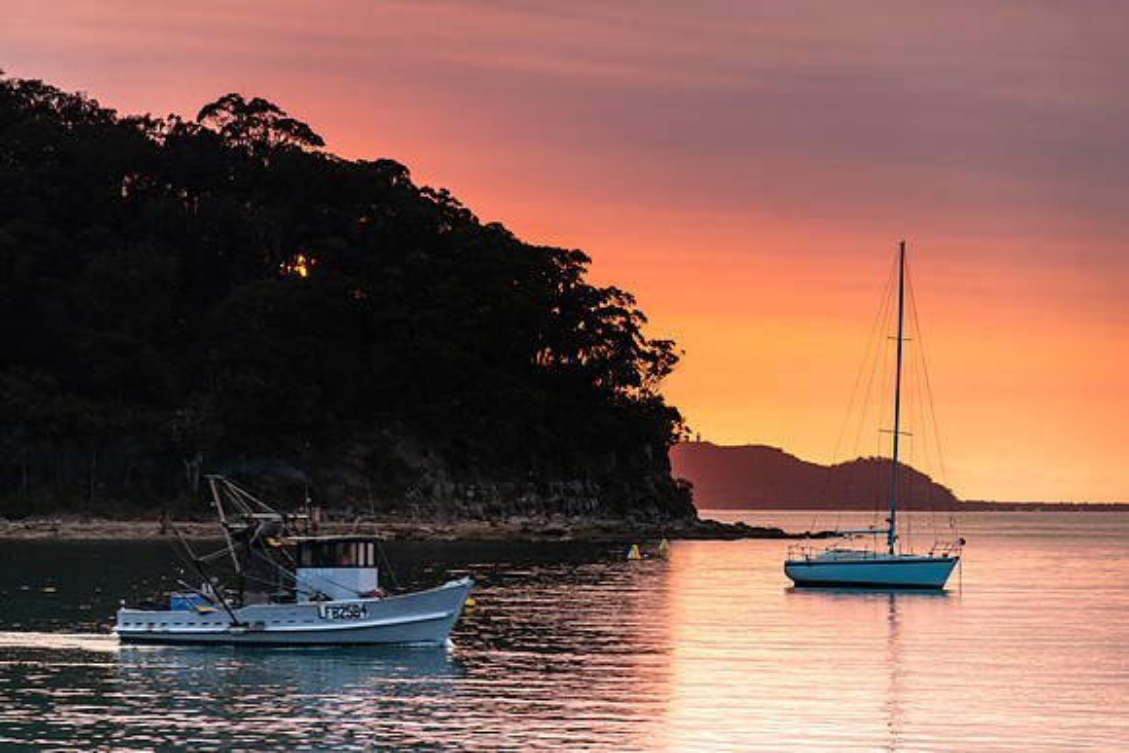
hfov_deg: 16.8
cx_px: 564
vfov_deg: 11.2
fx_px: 3834
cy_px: 376
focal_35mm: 122
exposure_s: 1/30
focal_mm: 120
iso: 400
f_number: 4.5
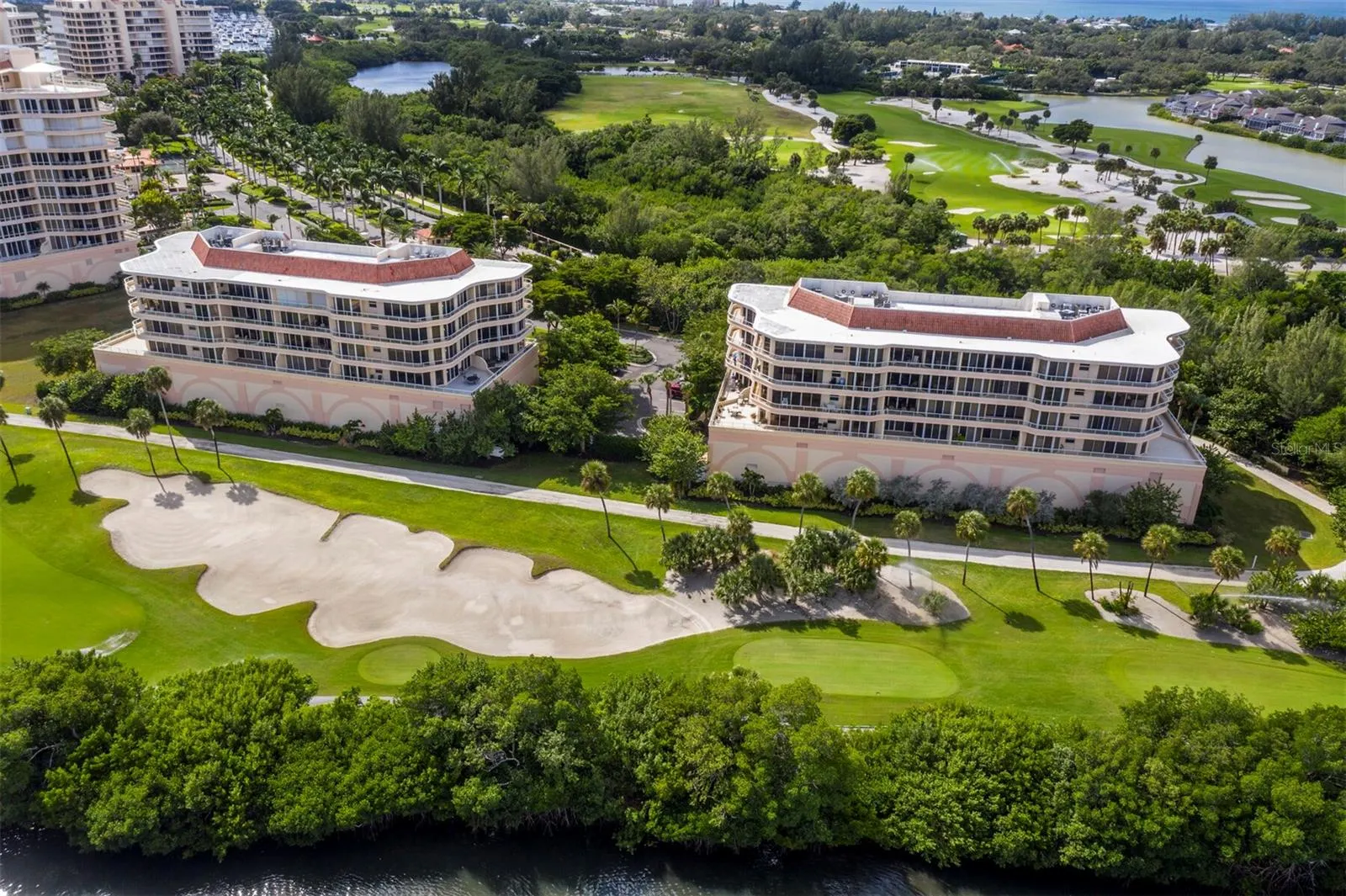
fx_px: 1046
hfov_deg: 65.5
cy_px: 448
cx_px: 673
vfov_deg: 46.4
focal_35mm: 28
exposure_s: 1/400
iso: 100
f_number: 5.6
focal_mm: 10.26
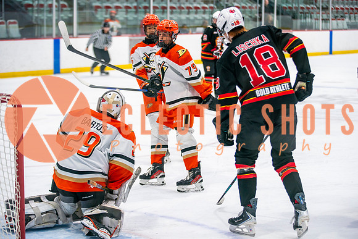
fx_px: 959
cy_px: 118
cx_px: 189
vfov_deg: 14.2
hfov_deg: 21.2
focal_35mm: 96
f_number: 2.8
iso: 640
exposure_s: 1/640
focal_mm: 90
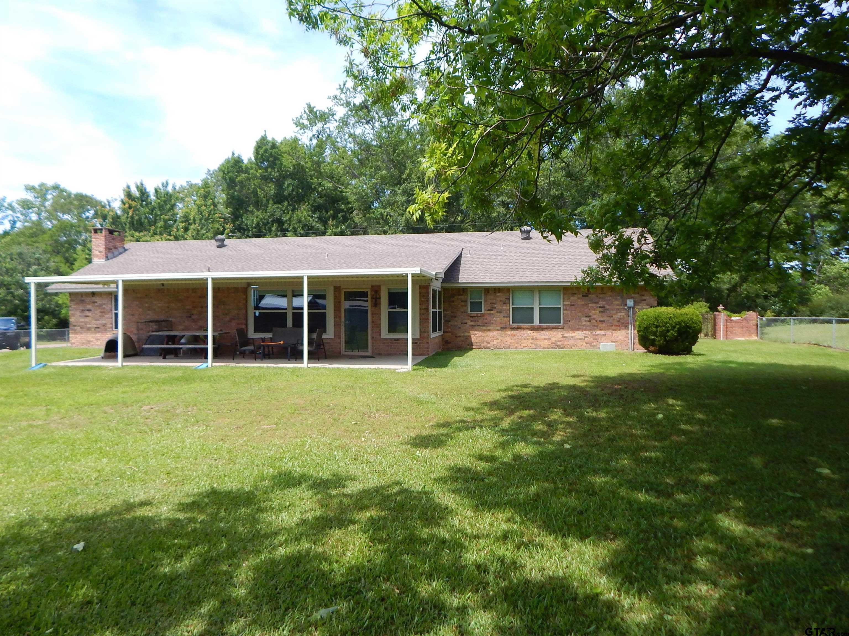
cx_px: 424
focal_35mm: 22
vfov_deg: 61.1
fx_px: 540
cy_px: 318
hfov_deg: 76.4
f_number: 3
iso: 125
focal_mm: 4
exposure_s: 1/800
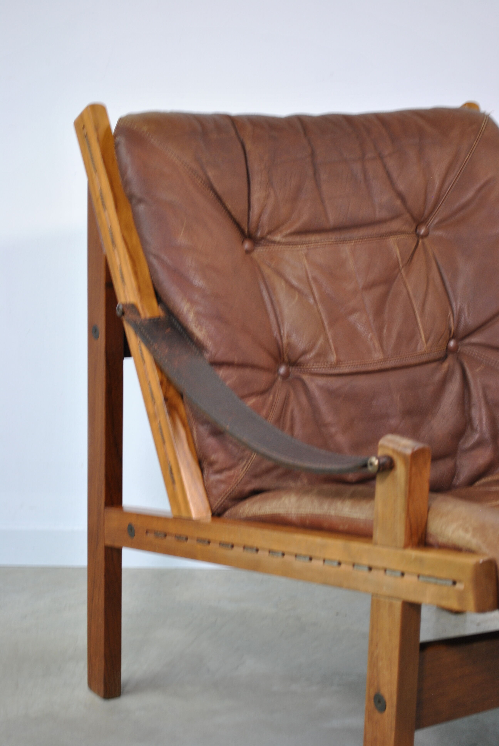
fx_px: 1493
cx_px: 250
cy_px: 373
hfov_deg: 19.0
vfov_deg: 28.0
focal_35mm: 72
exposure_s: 1/20
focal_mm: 48
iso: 200
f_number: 5.3
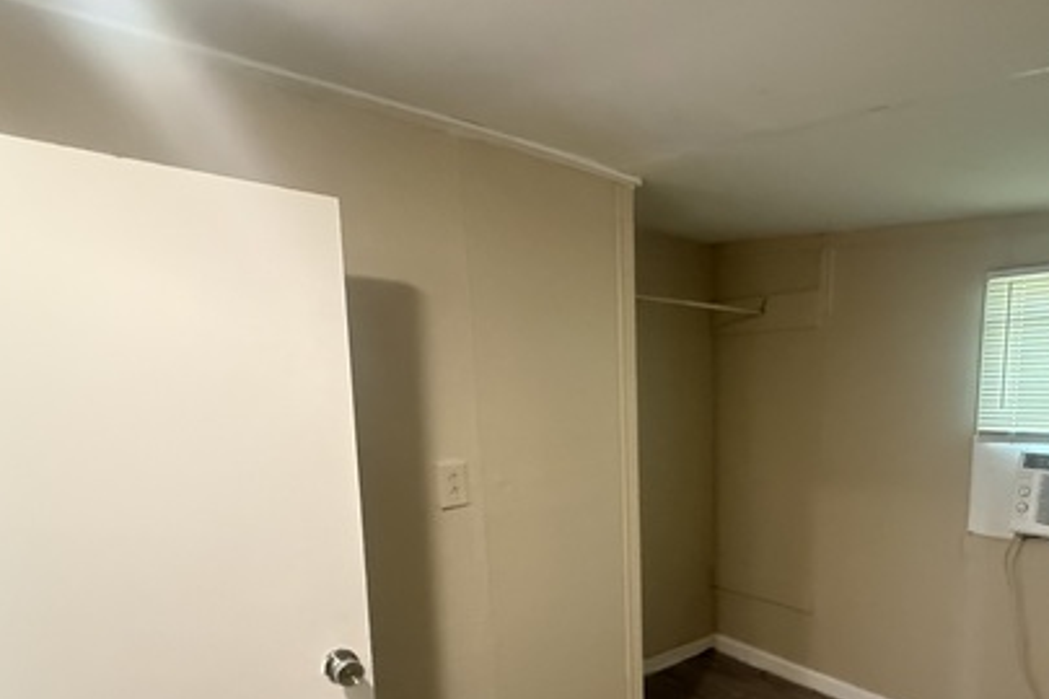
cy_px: 502
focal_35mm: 23
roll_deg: -0.5
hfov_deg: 73.4
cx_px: 715
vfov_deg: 53.2
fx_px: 670
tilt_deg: -9.7
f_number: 2.2
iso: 1250
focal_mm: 2.22
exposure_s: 1/60
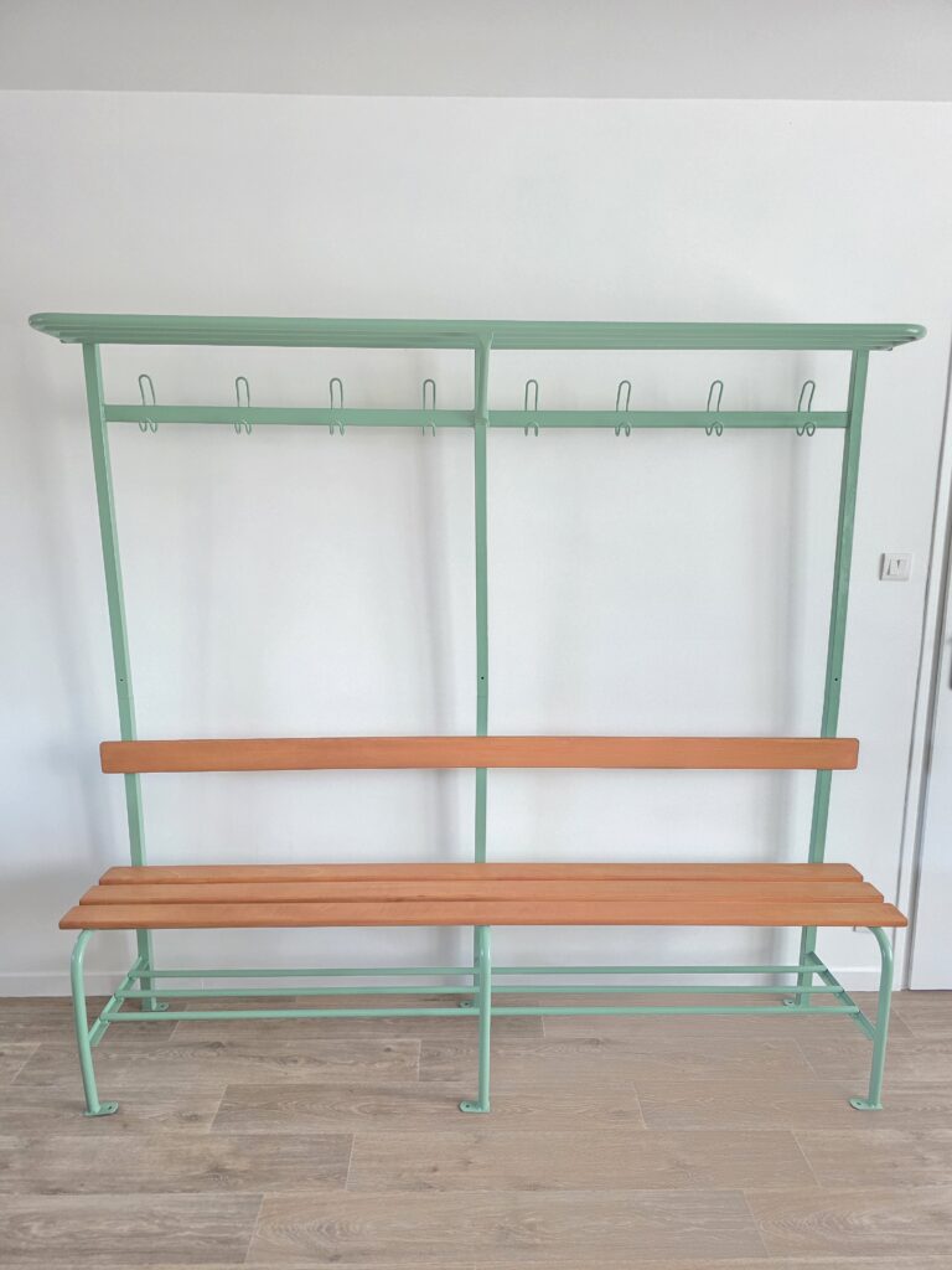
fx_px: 843
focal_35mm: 23
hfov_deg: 58.9
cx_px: 476
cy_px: 635
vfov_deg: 73.9
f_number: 1.7
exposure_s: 1/100
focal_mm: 6.3
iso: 500
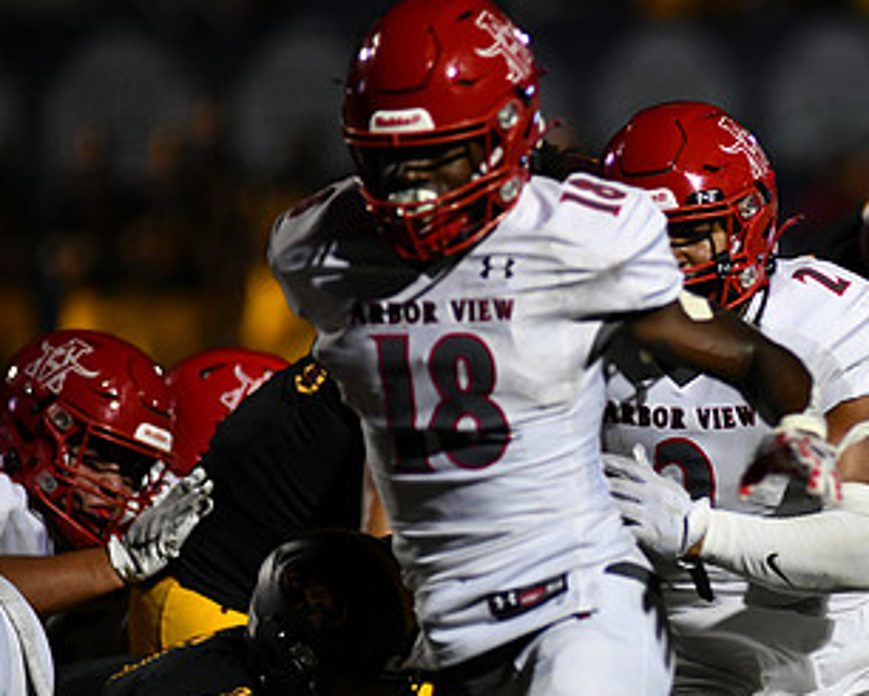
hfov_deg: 3.6
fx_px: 13713
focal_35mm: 533
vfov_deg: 2.9
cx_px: 807
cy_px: 484
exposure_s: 1/1000
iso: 1800
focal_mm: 300
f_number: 2.8
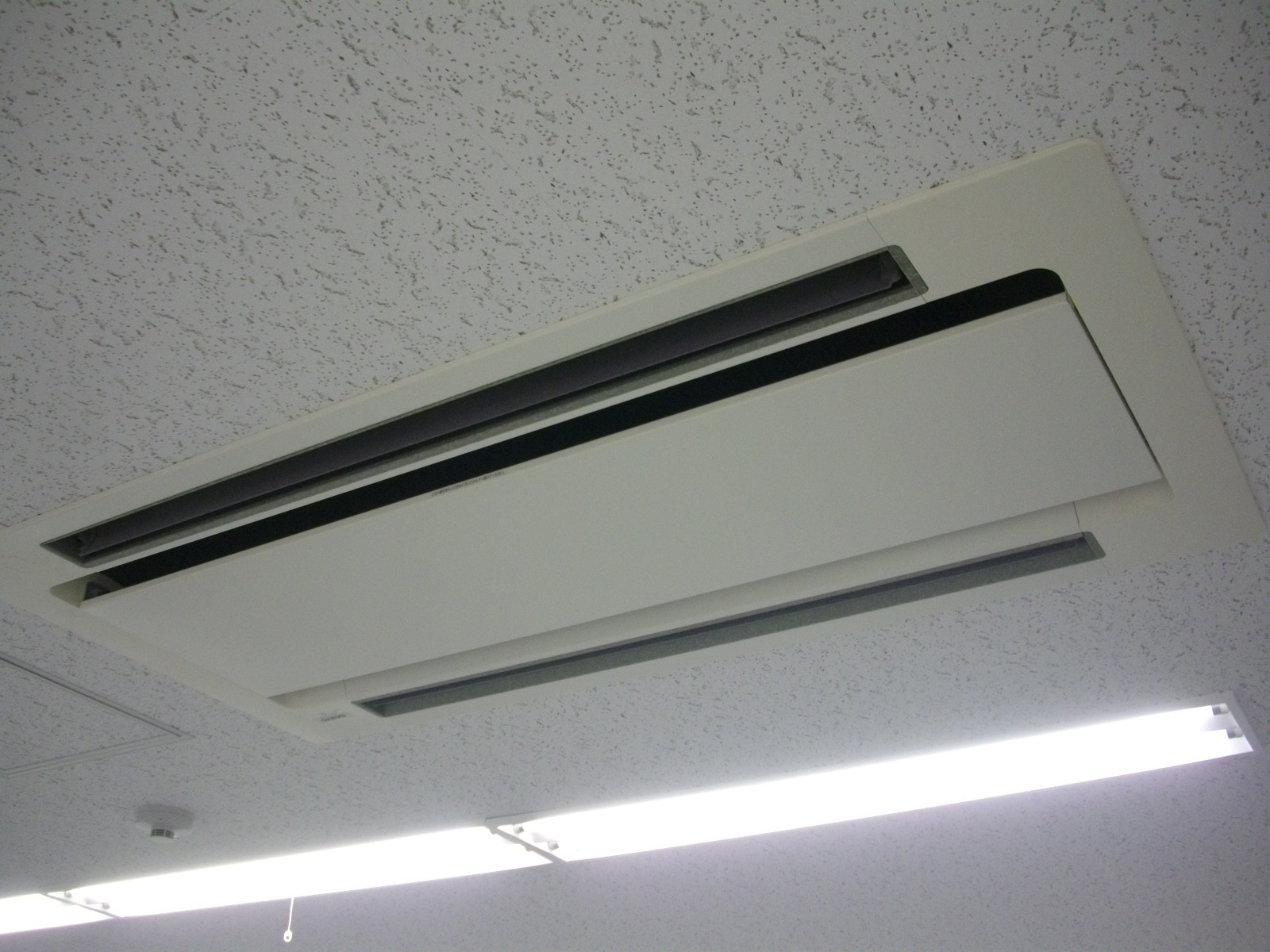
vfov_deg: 38.7
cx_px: 635
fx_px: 1357
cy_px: 476
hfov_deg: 50.1
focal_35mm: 37
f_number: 2.8
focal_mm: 6.2
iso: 200
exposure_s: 1/80
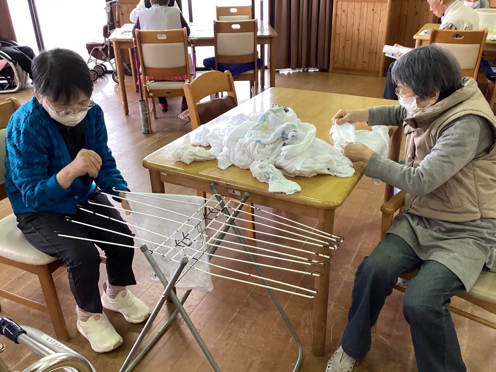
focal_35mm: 32
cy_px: 190
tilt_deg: -26.9
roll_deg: -0.1
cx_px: 255
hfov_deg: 56.8
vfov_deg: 44.2
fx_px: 459
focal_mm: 3.3
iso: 250
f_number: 2.4
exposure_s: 1/60
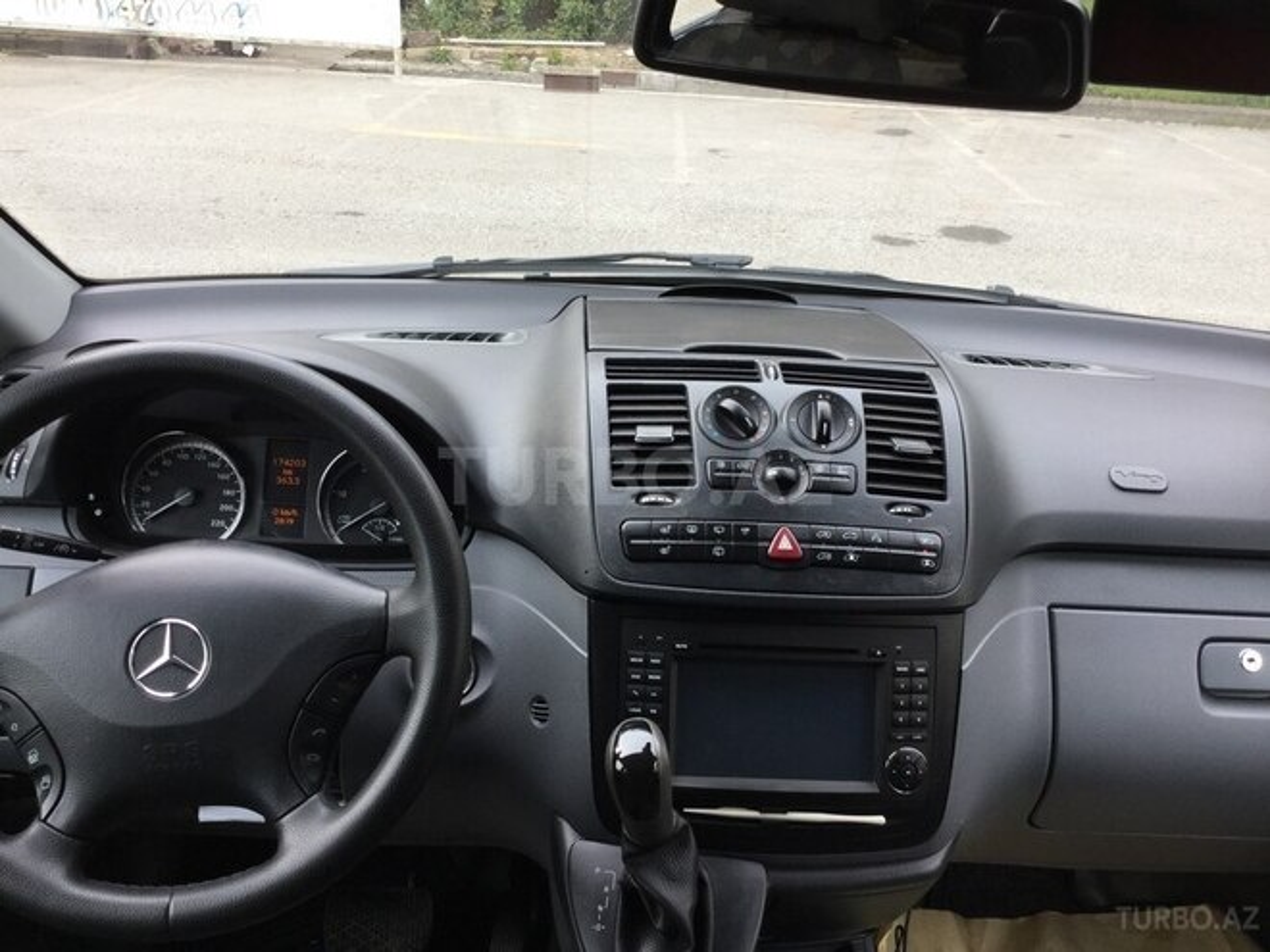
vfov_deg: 45.4
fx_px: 1137
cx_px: 635
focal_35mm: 31
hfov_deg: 58.4
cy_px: 476
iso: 25
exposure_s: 1/100
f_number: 2.4
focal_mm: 3.3
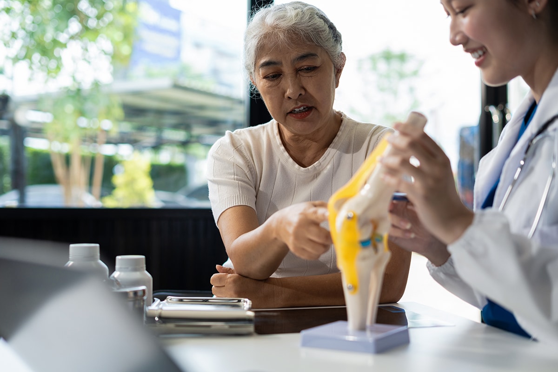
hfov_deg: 39.6
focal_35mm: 50
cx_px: 279
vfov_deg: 27.0
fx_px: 775
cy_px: 186
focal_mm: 50
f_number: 2.5
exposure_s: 1/200
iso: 320
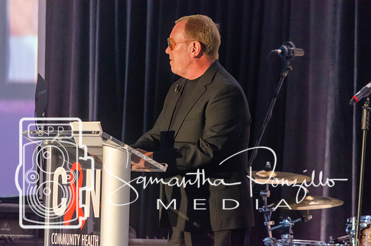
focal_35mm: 450
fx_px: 4627
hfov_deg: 4.6
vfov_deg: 3.0
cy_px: 123
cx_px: 186
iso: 3200
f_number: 5.6
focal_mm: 300
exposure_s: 1/40
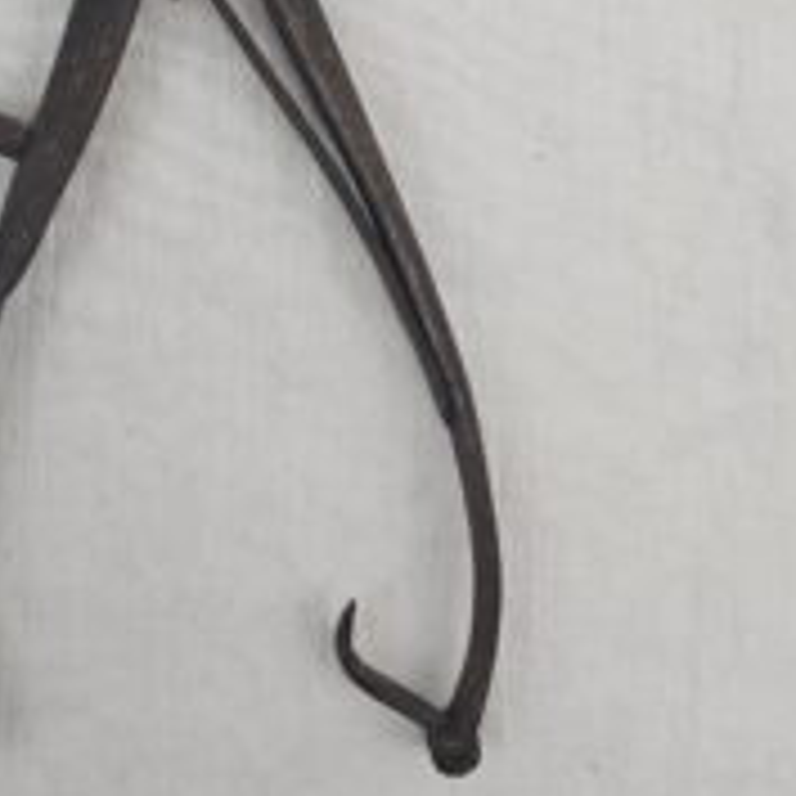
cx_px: 153
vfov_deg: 33.4
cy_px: -13
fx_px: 1197
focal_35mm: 46
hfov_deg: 35.5
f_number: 1.7
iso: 32
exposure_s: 1/100
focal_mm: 6.3
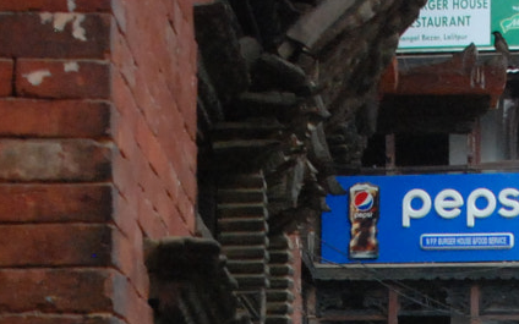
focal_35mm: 207
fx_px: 2928
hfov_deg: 10.1
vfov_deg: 6.1
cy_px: 755
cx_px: 394
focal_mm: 28
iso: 1000
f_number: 11
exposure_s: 1/500
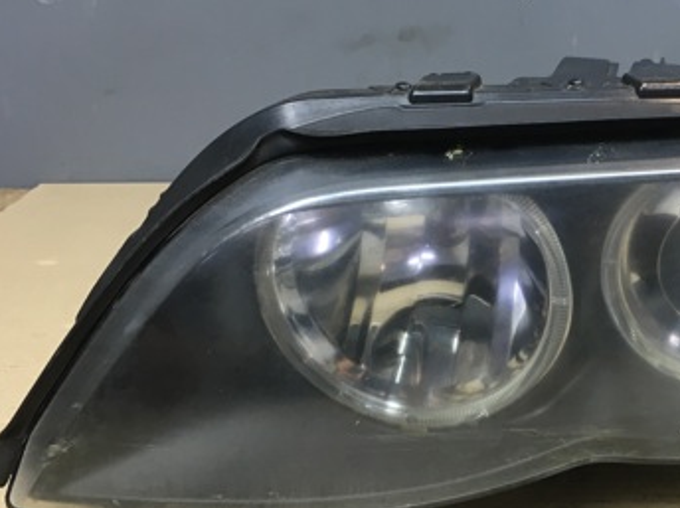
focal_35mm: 54
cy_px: 278
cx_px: 534
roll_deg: +0.6
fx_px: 1059
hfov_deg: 34.6
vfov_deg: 27.0
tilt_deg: -21.2
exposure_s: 1/33
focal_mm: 4.15
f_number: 2.2
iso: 80
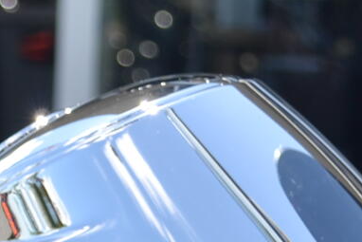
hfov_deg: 7.6
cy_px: 571
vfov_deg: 5.0
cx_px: -115
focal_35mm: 267
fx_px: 2686
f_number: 5.6
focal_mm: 34
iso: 100
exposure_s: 1/200
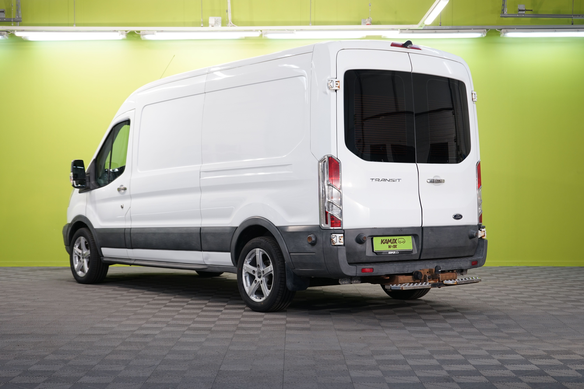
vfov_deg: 23.4
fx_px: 941
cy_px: 194
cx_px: 292
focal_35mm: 58
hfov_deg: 34.5
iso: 320
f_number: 5
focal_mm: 58
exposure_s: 1/25
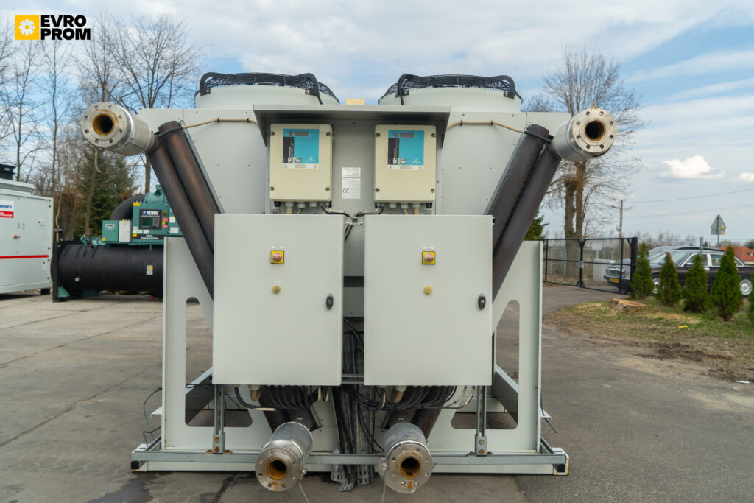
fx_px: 607
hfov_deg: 63.7
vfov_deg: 45.0
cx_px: 377
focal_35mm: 29
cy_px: 252
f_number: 5.6
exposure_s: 1/500
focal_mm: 29
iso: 320
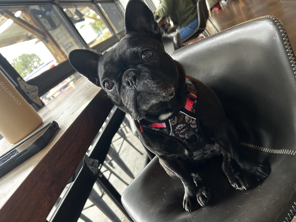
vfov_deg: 53.1
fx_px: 222
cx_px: 148
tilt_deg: -17.4
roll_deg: +34.3
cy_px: 111
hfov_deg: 67.3
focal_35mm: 26
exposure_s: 1/60
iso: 160
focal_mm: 5.7
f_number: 1.5
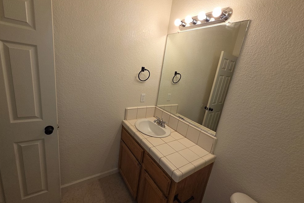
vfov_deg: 81.2
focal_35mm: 14
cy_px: 99
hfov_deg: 104.2
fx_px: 118
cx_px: 148
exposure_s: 1/120
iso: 80
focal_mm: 2.2
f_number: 2.2
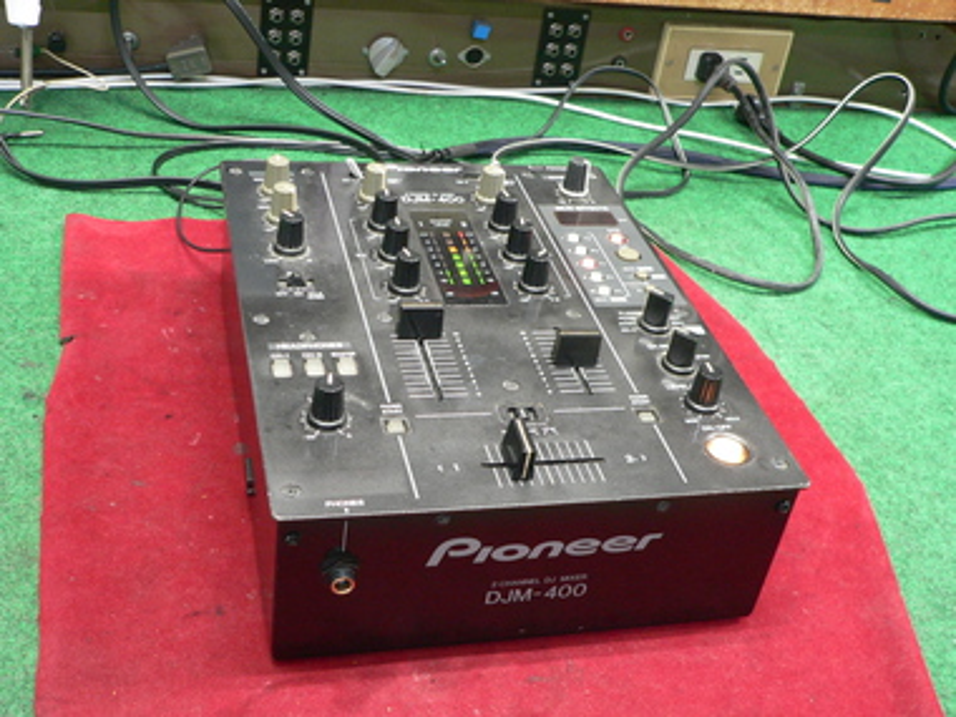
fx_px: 1215
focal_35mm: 44
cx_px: 478
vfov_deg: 32.9
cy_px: 358
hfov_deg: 42.9
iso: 200
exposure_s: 1/6
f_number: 2.8
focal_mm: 7.3
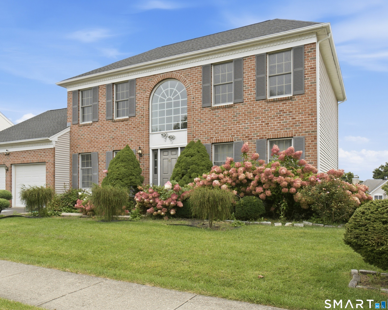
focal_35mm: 31
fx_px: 356
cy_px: 154
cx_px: 158
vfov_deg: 47.1
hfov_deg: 56.8
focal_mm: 18
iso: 100
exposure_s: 1/200
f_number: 5
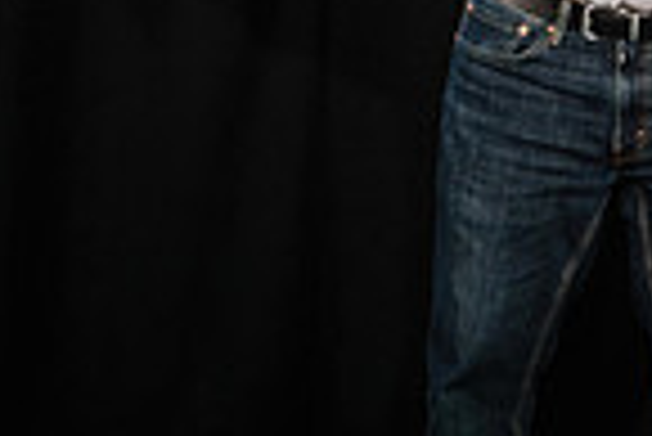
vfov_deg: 8.8
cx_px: 1106
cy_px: -25
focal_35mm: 156
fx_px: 2828
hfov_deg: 12.2
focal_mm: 21.3
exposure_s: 1/100
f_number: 2.8
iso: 800
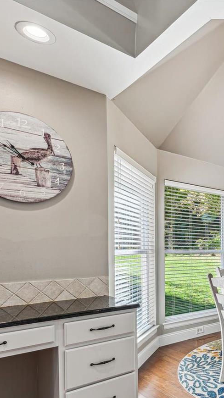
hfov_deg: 35.5
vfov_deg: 69.0
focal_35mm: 27
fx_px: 285
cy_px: 243
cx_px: 256
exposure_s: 1/30
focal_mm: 14
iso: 200
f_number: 8
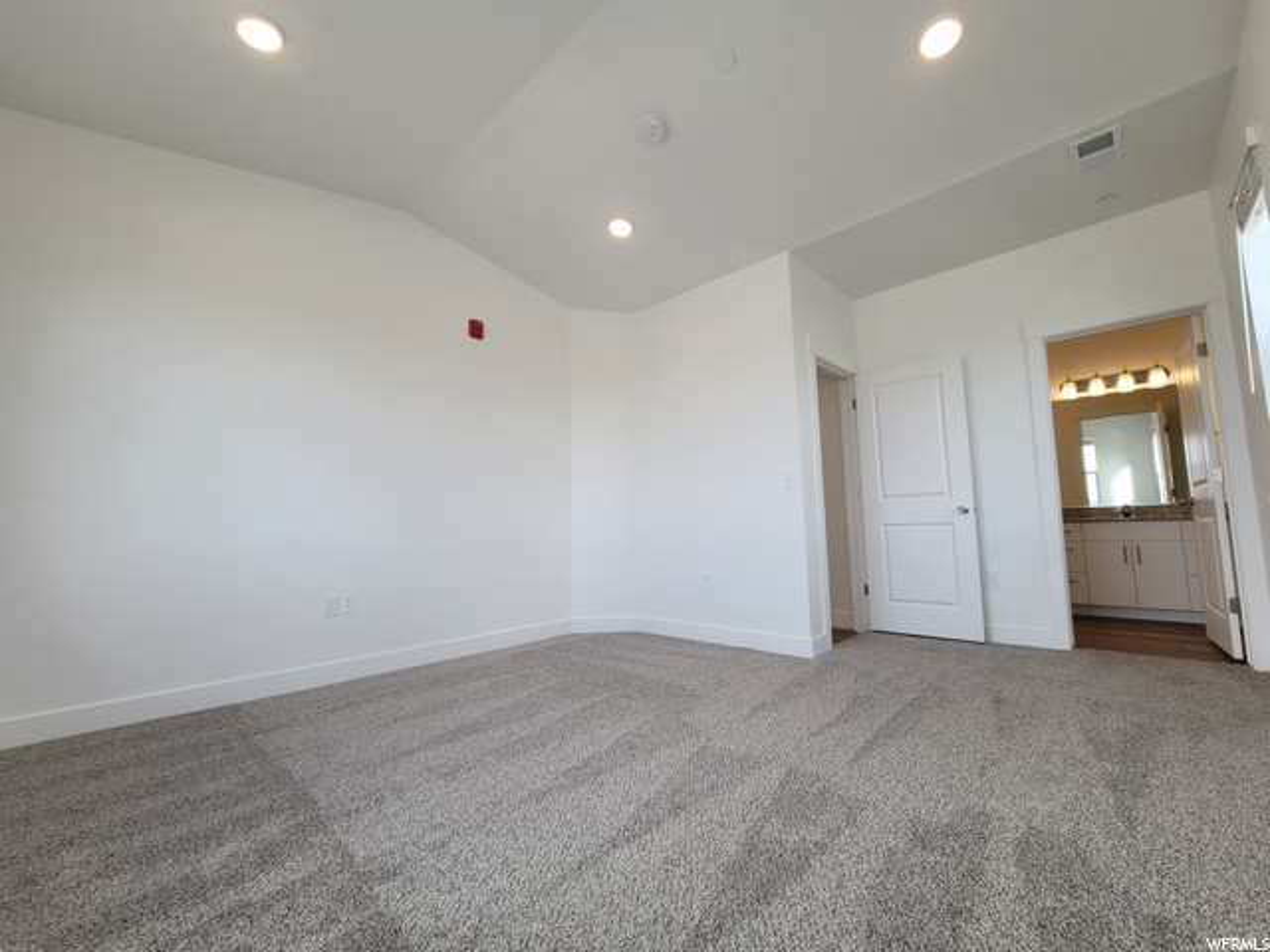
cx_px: 635
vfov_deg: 89.9
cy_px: 476
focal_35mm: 13
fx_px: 477
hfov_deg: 106.2
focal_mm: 2.2
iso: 64
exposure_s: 1/132
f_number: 2.2
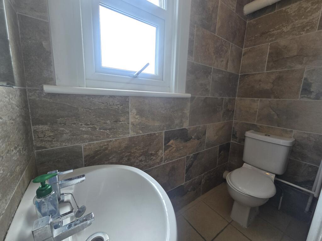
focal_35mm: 13
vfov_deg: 89.9
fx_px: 121
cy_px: 120
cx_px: 161
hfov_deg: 106.2
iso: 64
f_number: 2.2
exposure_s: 1/100
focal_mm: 2.2
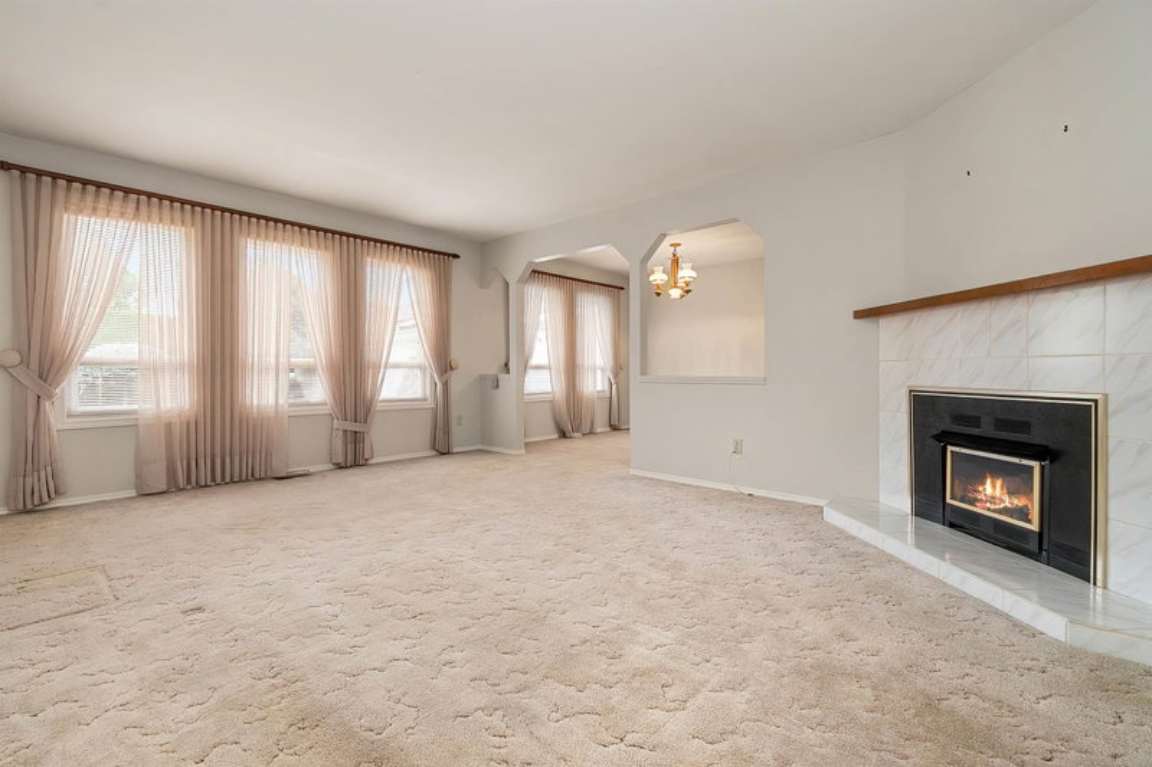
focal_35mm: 15
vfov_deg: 77.3
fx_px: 480
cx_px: 576
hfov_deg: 100.4
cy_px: 384
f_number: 10
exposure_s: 1/30
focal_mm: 10
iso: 320
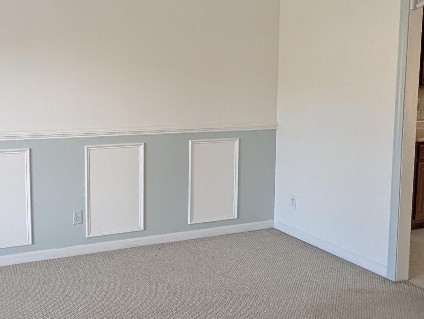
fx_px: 393
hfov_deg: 55.2
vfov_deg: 44.1
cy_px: 133
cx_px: 132
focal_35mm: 32
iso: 141
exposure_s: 1/149
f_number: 1.7
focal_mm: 2.02
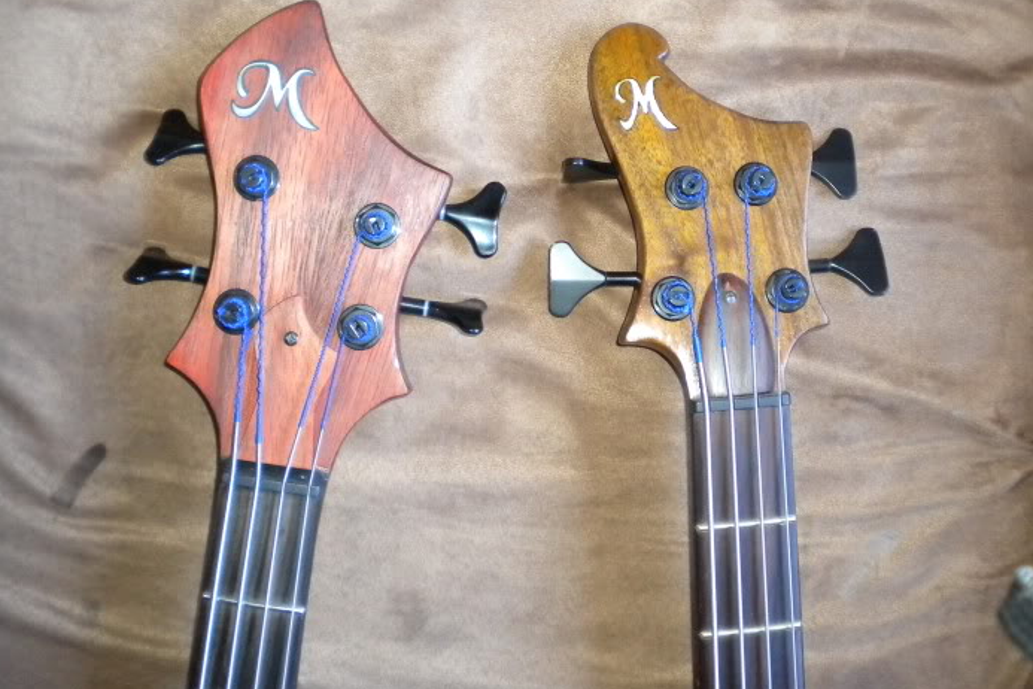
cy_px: 249
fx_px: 1205
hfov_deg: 46.3
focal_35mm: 42
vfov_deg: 31.7
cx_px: 583
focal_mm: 6.3
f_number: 3.1
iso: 400
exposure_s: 1/30
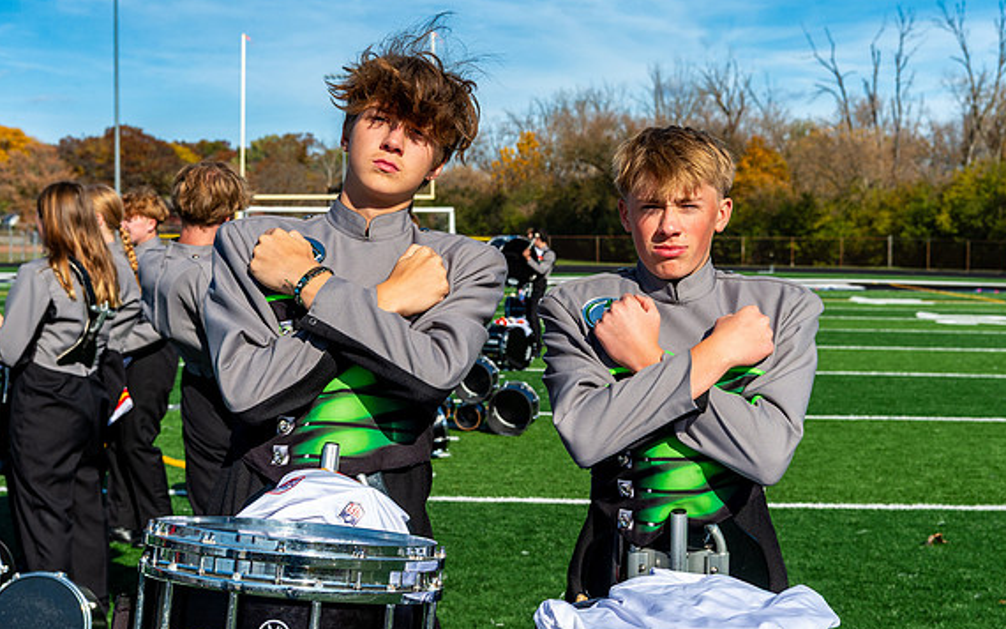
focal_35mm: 57
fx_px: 1562
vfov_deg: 22.7
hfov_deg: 35.7
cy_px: 314
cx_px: 508
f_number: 9
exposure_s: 1/1250
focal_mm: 55
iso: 400
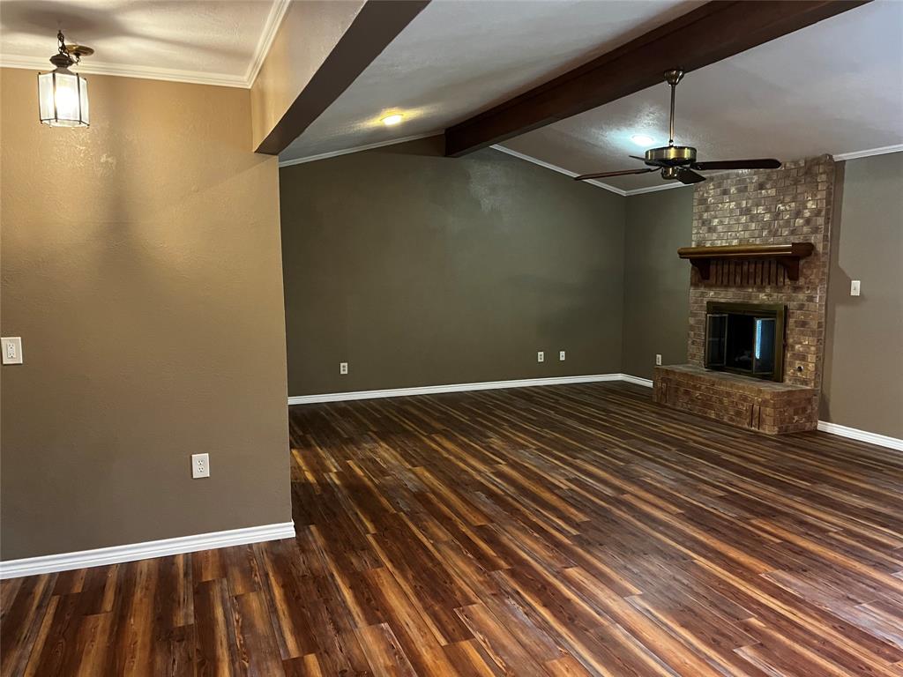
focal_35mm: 26
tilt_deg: -7.6
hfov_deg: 67.3
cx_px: 452
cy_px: 338
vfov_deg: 53.1
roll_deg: +1.2
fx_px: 678
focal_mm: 5.1
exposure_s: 1/40
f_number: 1.6
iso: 640
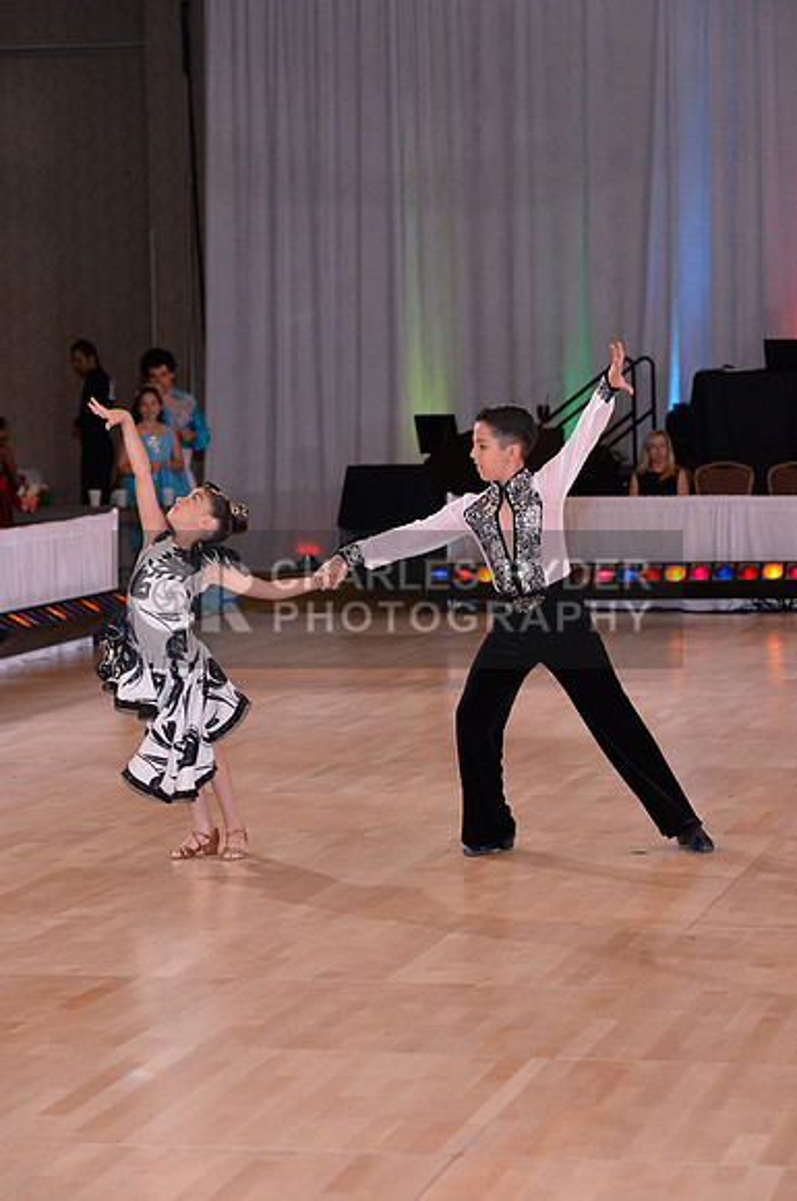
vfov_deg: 18.6
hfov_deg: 12.4
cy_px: 600
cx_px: 398
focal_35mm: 110
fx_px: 3664
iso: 2000
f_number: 5.6
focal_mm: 110
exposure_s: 1/250
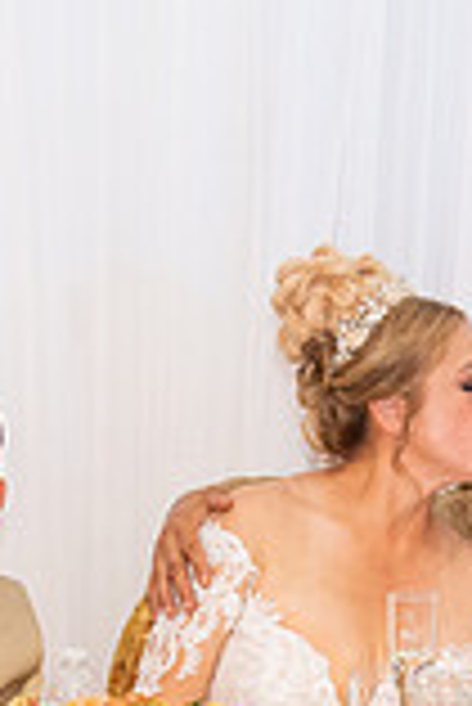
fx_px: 3120
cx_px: 307
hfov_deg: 8.6
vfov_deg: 12.7
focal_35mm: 159
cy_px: 799
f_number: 2.8
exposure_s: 1/80
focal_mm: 34
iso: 640
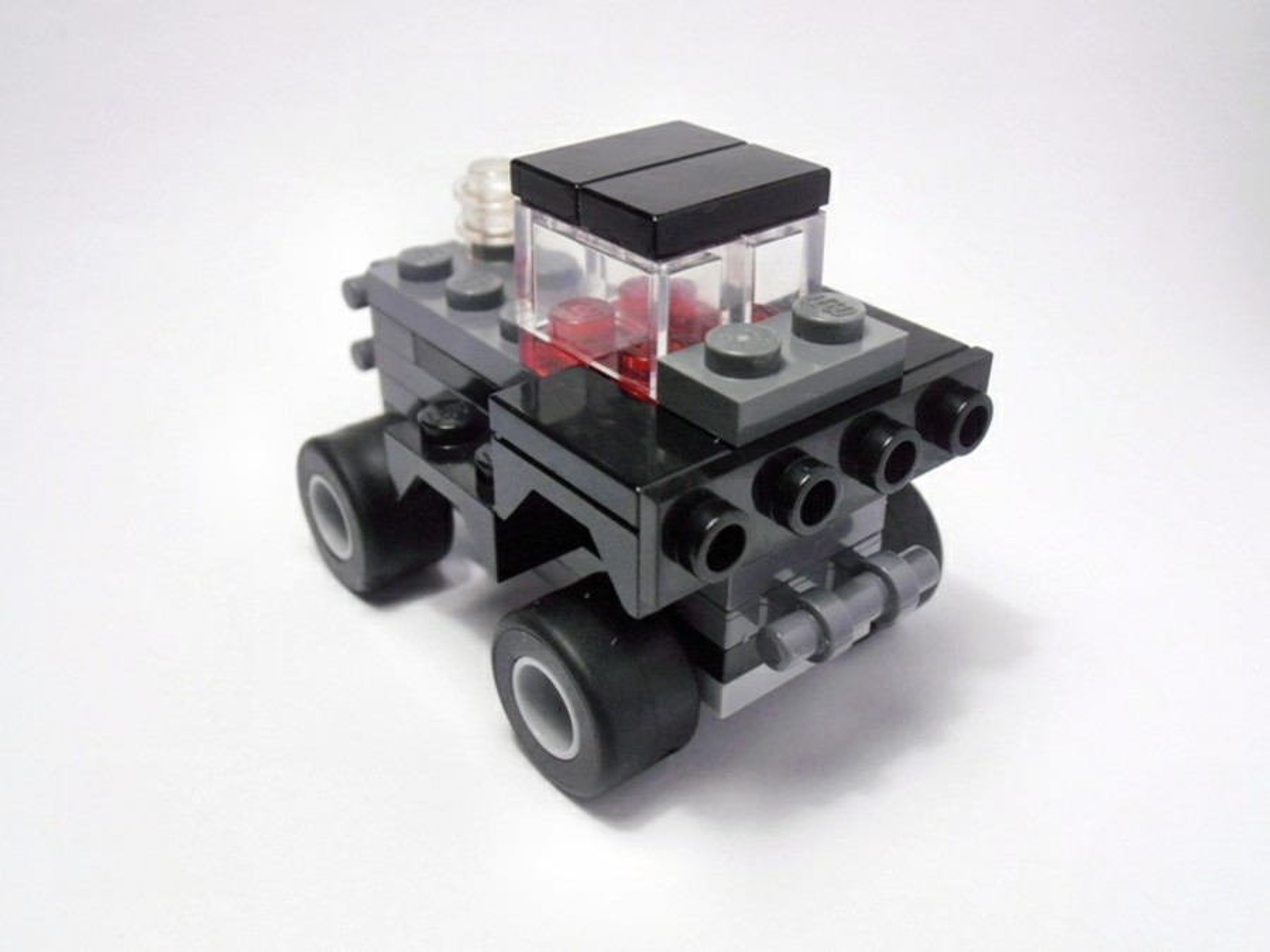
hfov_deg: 50.1
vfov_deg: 38.7
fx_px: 1357
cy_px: 476
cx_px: 635
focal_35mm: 37
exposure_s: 1/50
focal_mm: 6.61
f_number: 3.9
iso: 80
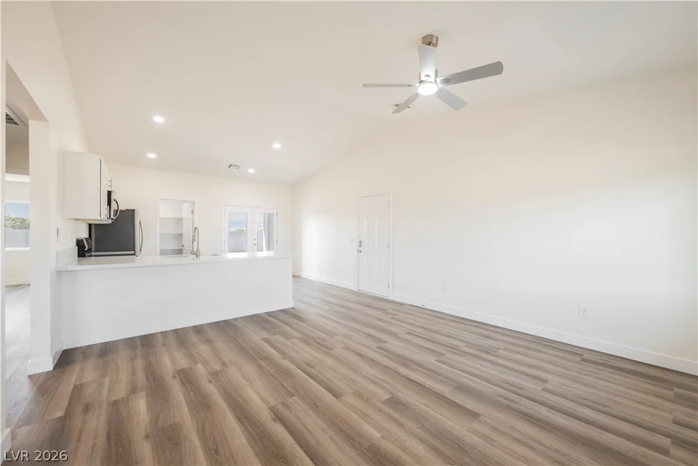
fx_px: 271
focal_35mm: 14
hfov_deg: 104.2
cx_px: 349
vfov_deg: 81.2
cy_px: 233
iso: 125
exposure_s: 1/40
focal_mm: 14
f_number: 8
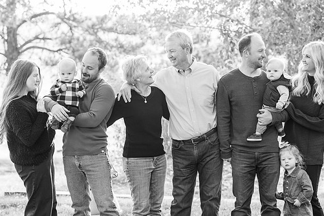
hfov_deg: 16.4
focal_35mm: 125
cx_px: 175
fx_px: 1125
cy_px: 111
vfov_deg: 11.0
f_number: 5
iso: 2000
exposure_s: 1/250
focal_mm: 108
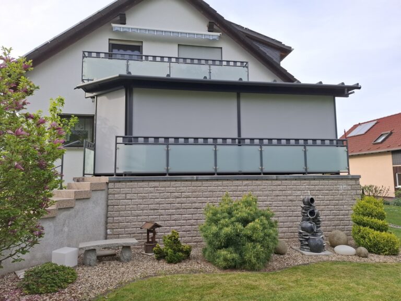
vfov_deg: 58.9
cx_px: 200
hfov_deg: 73.9
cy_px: 150
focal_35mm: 23
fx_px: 266
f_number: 1.8
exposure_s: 1/835
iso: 50
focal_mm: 5.54
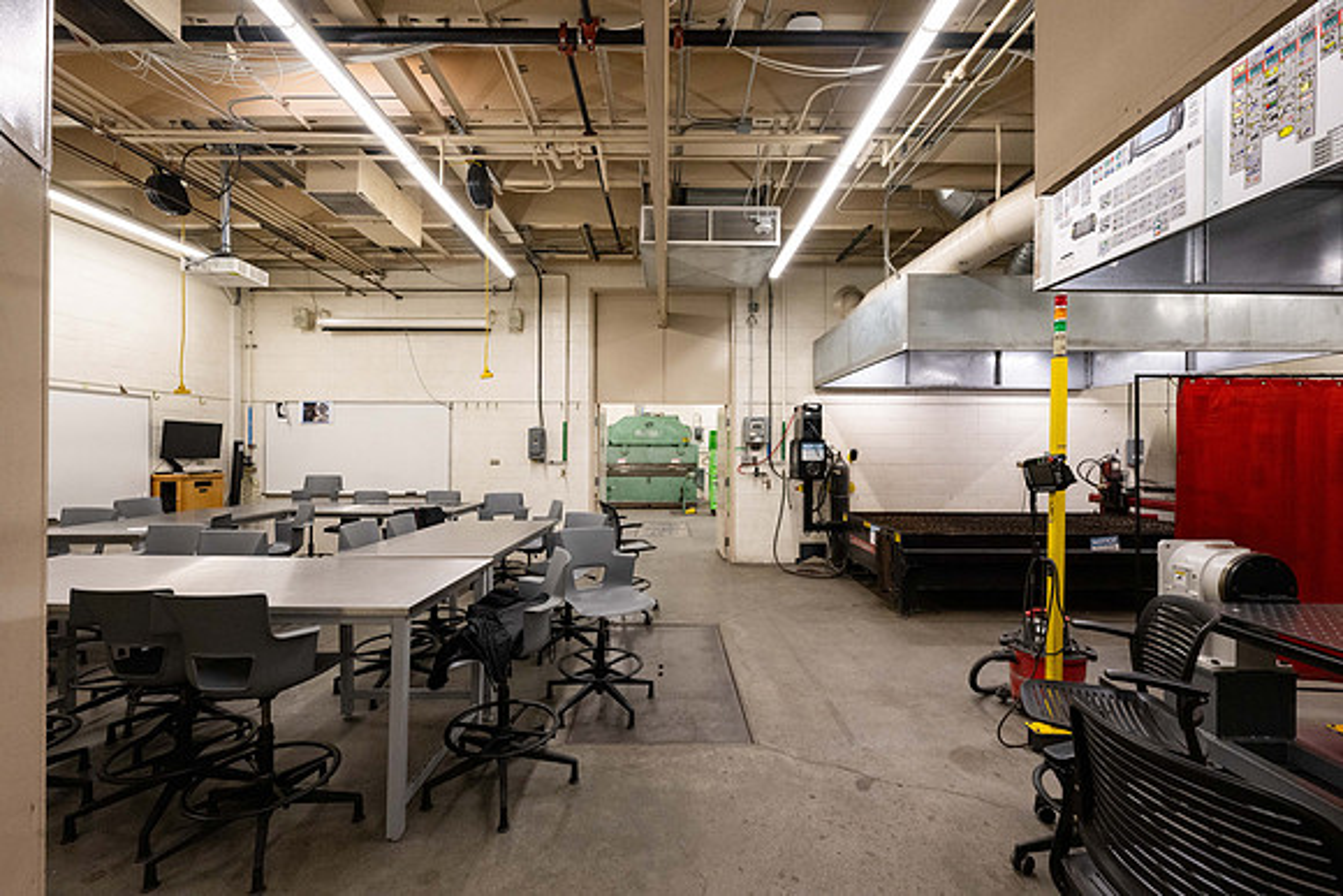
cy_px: 448
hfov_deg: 102.3
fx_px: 541
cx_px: 672
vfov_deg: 79.3
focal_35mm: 14
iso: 2000
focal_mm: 14.5
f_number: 9
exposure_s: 1/100
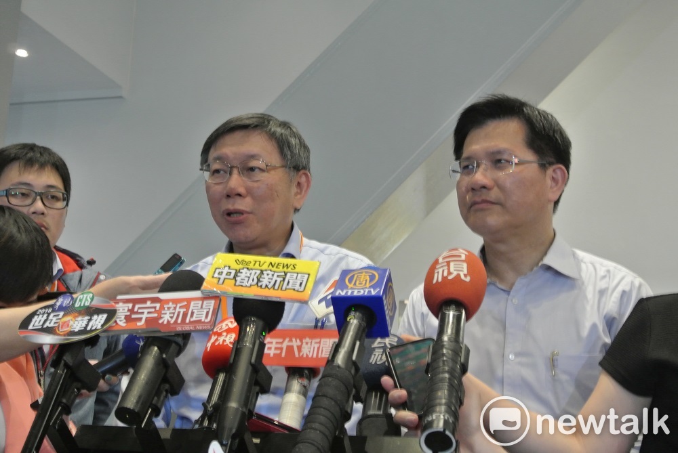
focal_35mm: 47
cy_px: 226
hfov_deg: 41.9
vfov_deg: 28.7
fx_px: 886
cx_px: 339
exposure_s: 1/15
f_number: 4.5
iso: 800
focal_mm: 17.5
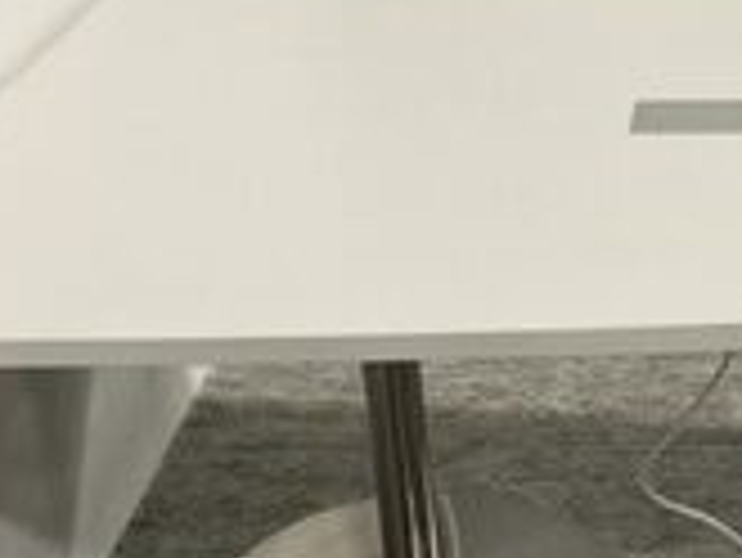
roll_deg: +0.4
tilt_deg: -27.4
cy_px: 376
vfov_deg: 16.8
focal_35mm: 88
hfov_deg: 21.6
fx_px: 1888
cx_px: 711
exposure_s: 1/60
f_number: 1.8
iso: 125
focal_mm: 3
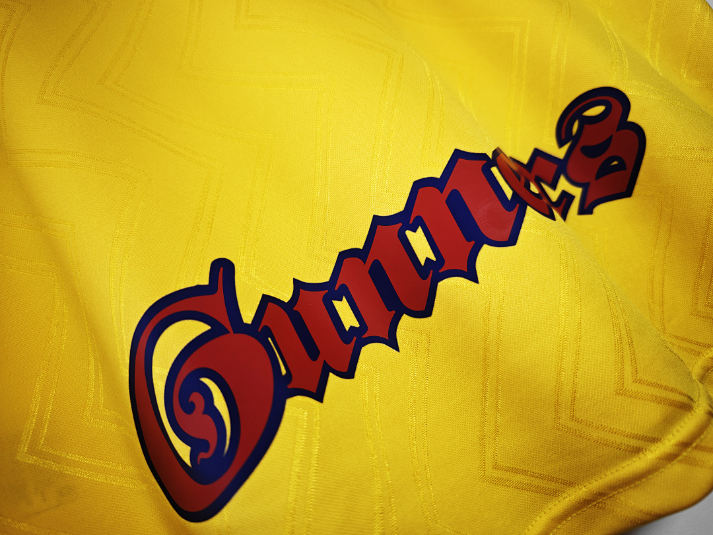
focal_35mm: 23
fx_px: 474
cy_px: 268
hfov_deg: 73.9
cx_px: 356
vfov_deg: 58.9
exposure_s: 1/100
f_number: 1.75
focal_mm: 8.67
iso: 65
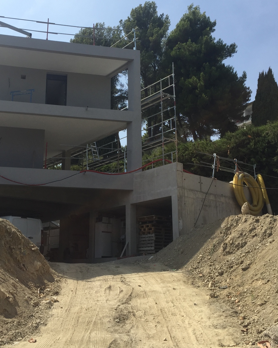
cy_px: 173
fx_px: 391
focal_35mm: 38
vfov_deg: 47.9
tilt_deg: +15.2
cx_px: 118
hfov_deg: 39.1
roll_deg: -1.2
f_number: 2.2
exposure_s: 1/1799
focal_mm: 4.15
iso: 32
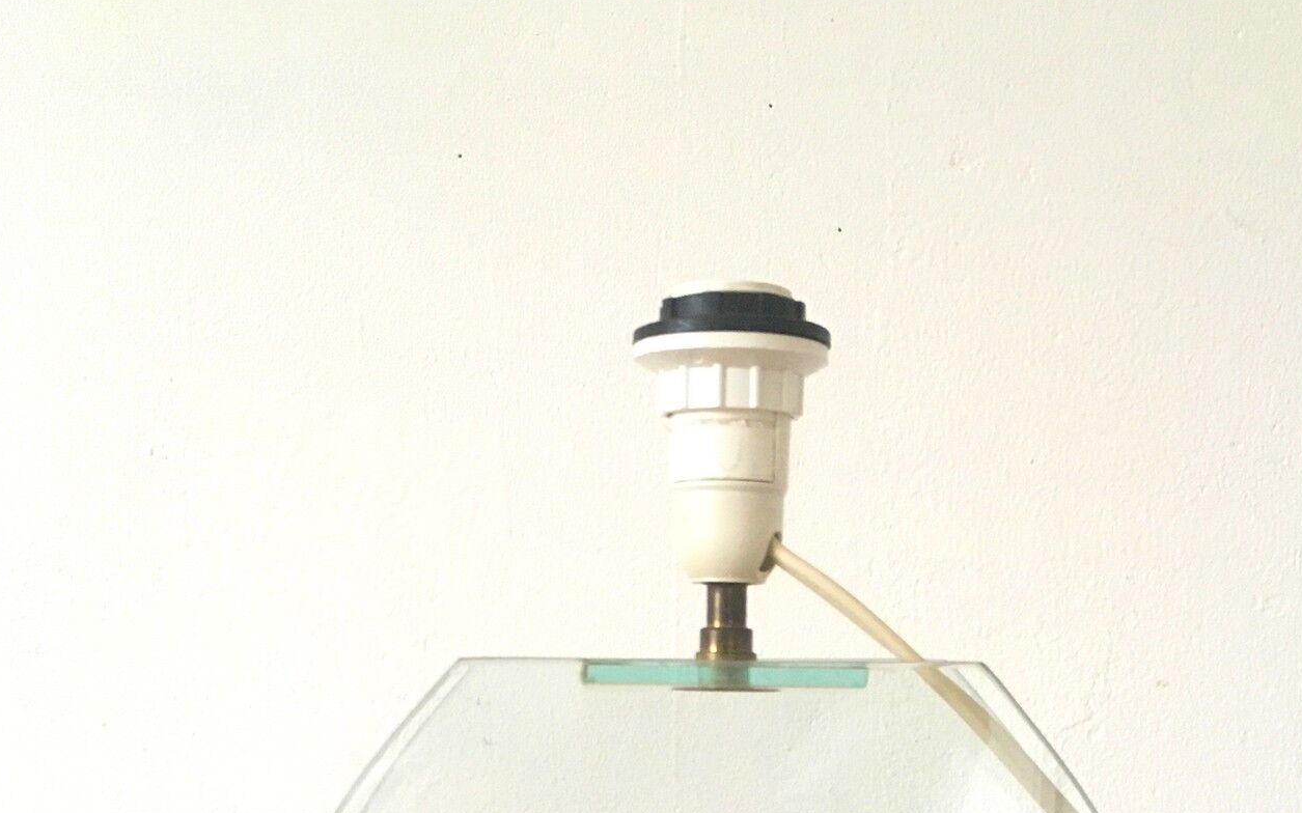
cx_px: 747
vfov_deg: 24.7
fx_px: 1738
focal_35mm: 49
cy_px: 874
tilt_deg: -6.6
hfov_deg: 41.0
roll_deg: +0.7
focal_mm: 4.15
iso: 160
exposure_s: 1/33
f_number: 2.2
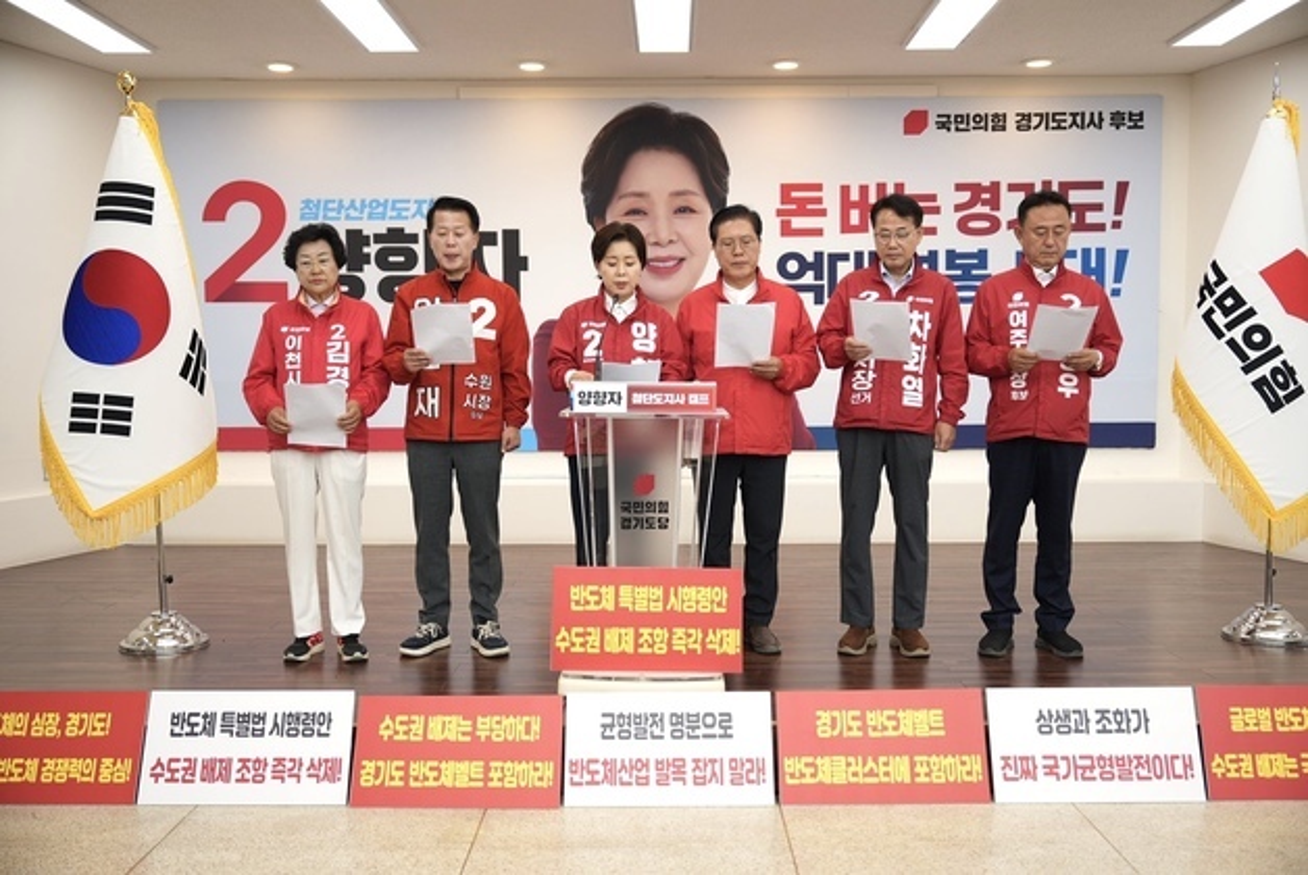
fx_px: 1273
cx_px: 654
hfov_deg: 54.4
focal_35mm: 35
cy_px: 438
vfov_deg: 37.9
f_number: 2.8
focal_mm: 35
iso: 250
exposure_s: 1/200
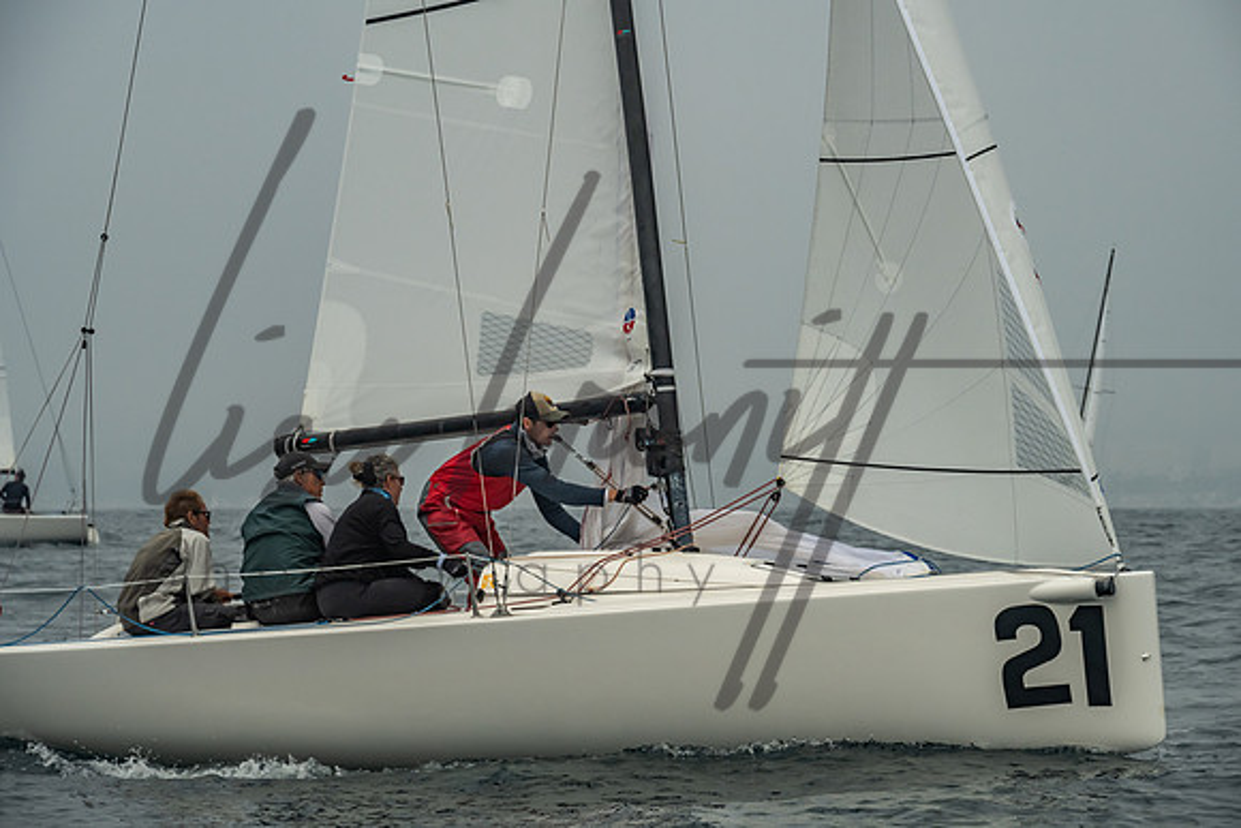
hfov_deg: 14.8
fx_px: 4785
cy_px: 414
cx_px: 630
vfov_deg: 9.9
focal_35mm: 139
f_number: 9
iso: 800
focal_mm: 135
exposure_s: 1/3200
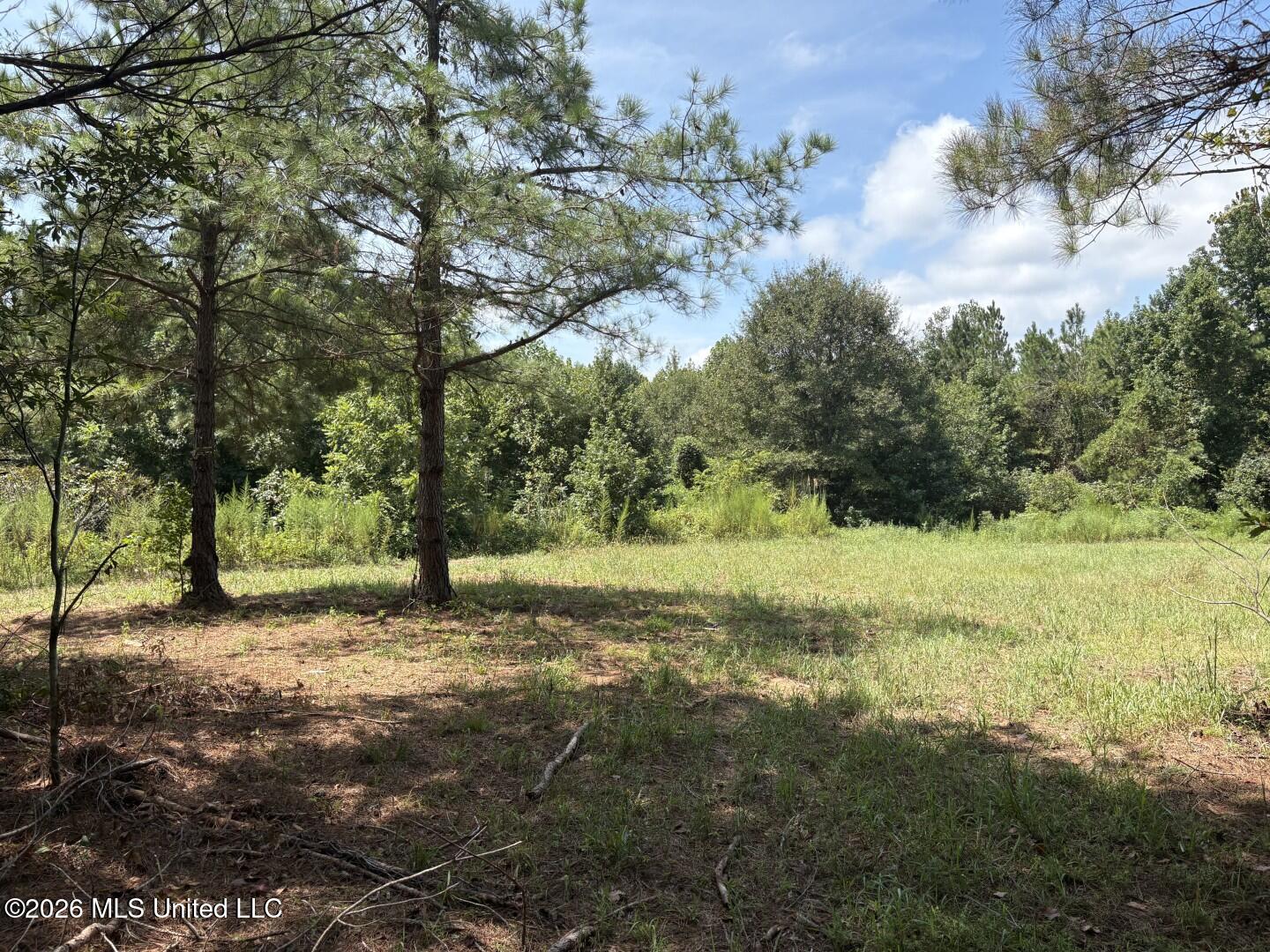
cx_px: 635
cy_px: 476
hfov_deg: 67.3
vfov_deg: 53.1
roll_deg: +2.3
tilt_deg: -1.0
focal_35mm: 26
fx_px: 954
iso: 50
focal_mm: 5.96
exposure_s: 1/1550
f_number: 1.6
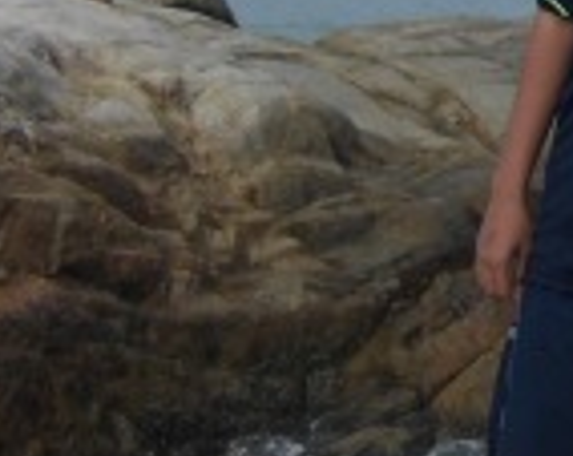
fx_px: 1879
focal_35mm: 111
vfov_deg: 13.3
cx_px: 803
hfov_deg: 16.2
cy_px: -157
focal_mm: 6.4
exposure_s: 1/250
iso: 100
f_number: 8.8
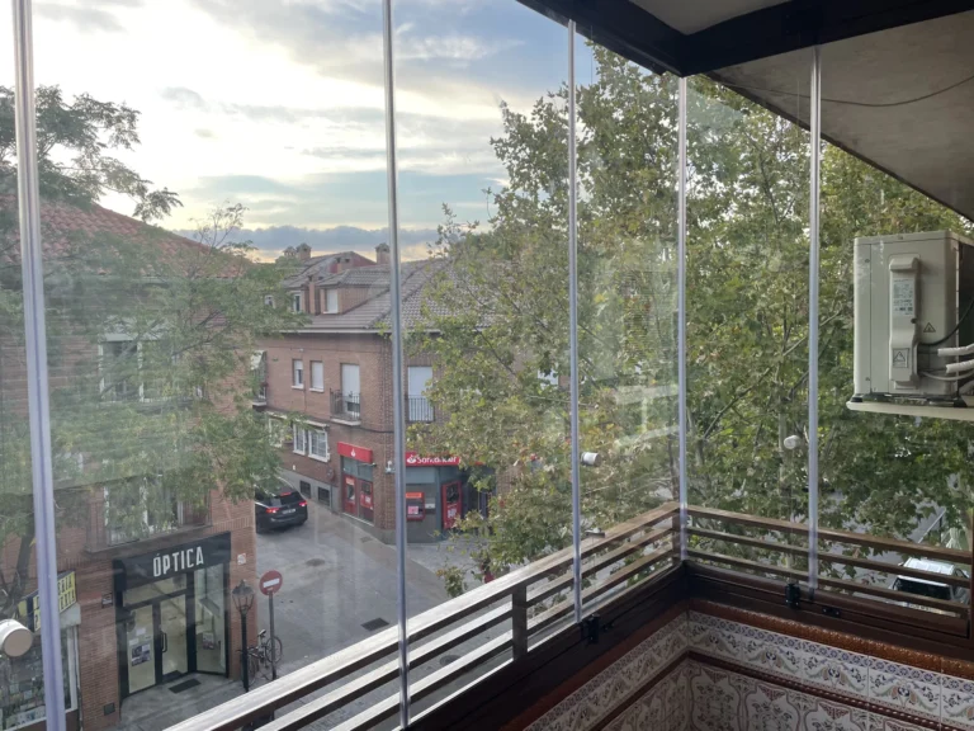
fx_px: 732
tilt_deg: -3.7
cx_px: 487
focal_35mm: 26
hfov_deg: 67.3
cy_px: 366
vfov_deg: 53.1
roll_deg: +0.7
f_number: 1.6
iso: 32
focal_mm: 4.2
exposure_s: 1/254
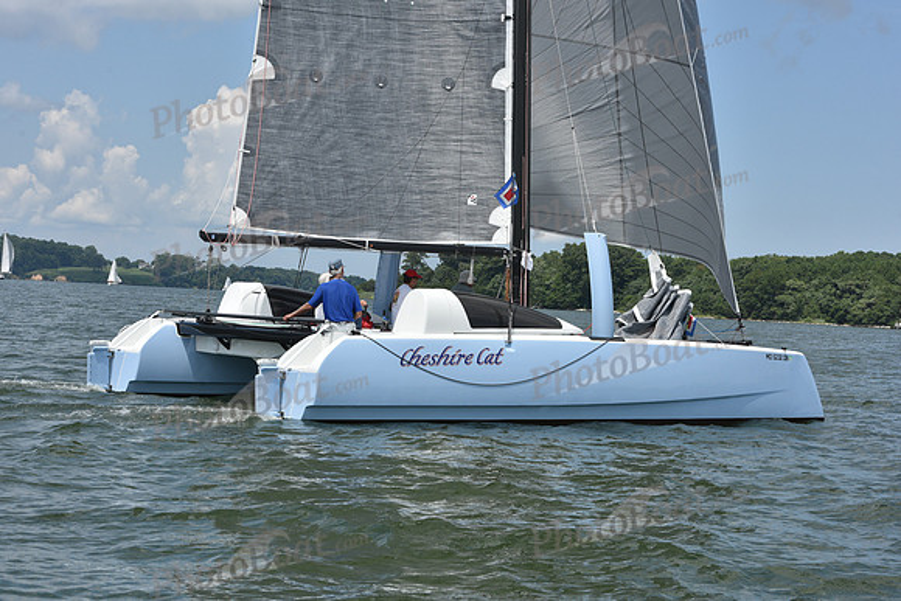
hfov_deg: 28.8
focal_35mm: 70
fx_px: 1752
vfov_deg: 19.5
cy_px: 300
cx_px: 450
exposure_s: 1/1000
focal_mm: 70
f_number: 10
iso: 320
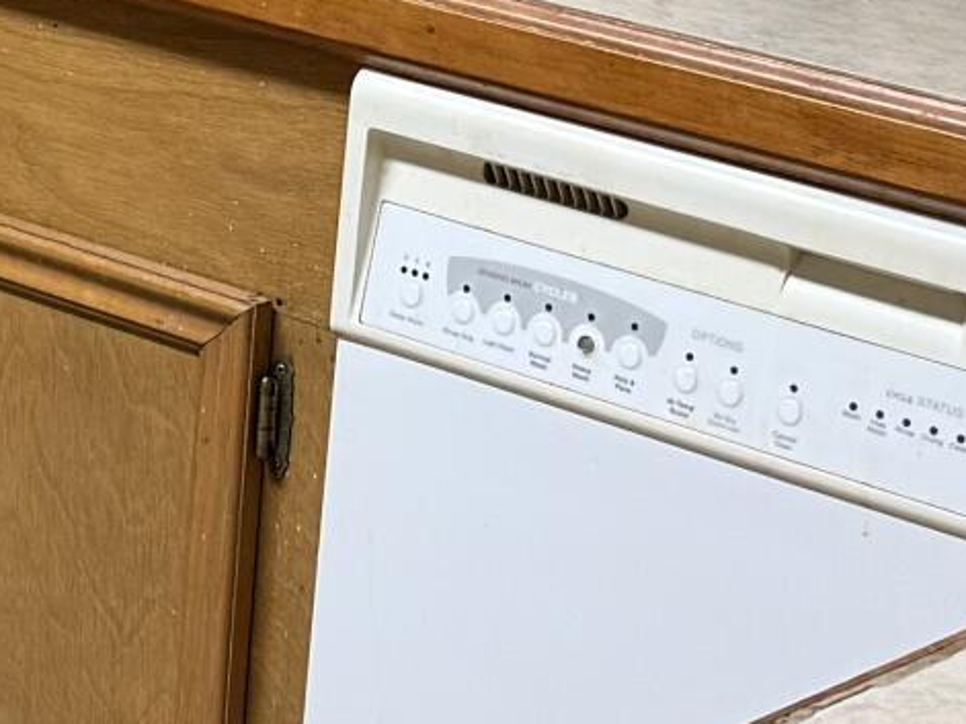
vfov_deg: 9.5
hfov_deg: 12.3
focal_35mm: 153
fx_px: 4269
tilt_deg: -10.4
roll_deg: -2.7
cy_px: -299
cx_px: -476
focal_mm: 6.76
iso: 125
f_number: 1.78
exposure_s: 1/60
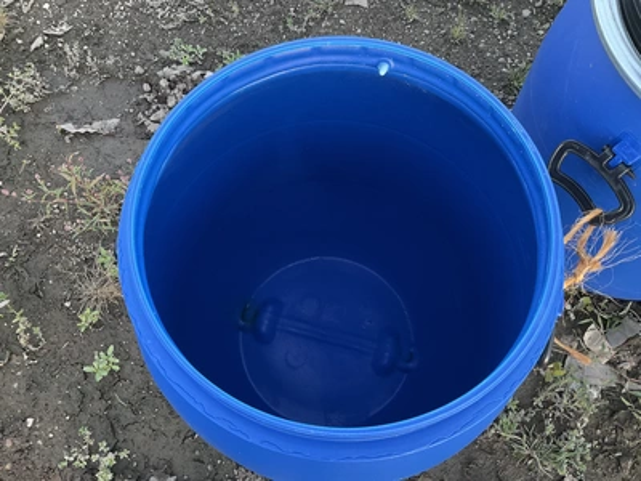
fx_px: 537
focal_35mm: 29
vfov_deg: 48.2
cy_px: 240
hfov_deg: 61.7
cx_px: 320
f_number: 1.8
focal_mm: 3
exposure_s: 1/60
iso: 100
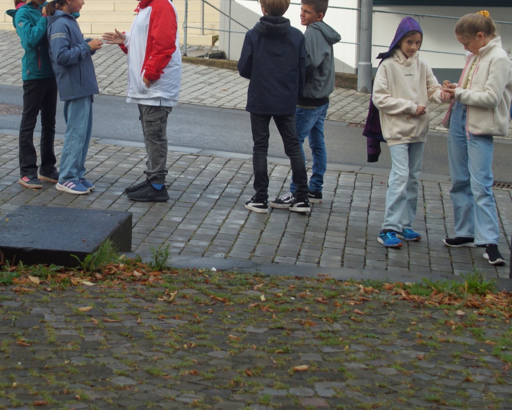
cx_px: 127
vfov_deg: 18.7
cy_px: 125
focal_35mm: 82
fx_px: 1243
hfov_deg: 23.0
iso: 100
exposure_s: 1/200
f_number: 4.5
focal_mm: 30
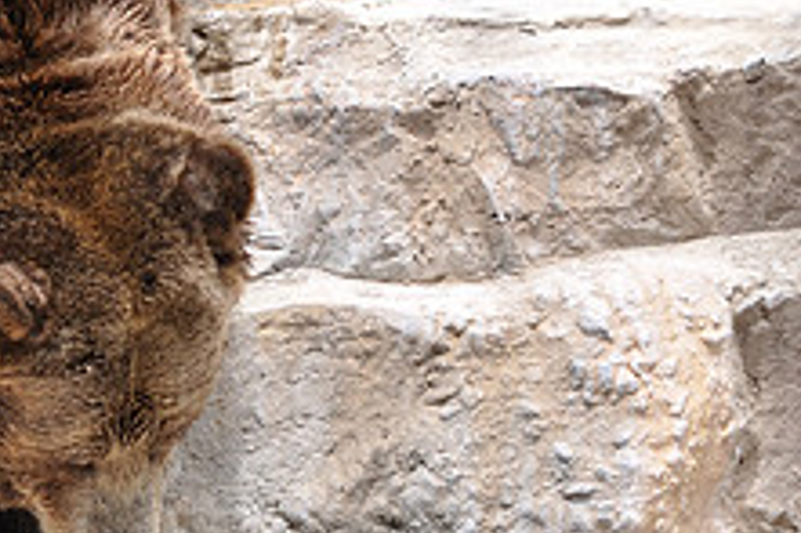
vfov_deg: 5.0
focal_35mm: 275
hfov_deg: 7.5
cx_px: 54
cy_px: 426
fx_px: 6114
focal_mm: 70
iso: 200
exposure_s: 1/500
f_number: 5.6
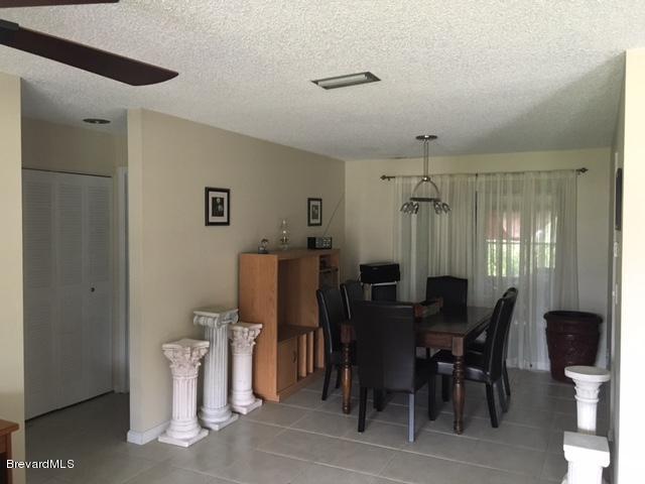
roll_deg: +0.1
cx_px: 322
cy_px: 242
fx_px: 540
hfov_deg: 61.7
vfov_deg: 48.2
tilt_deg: -2.6
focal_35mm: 29
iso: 200
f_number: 2.2
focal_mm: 4.15
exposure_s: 1/30
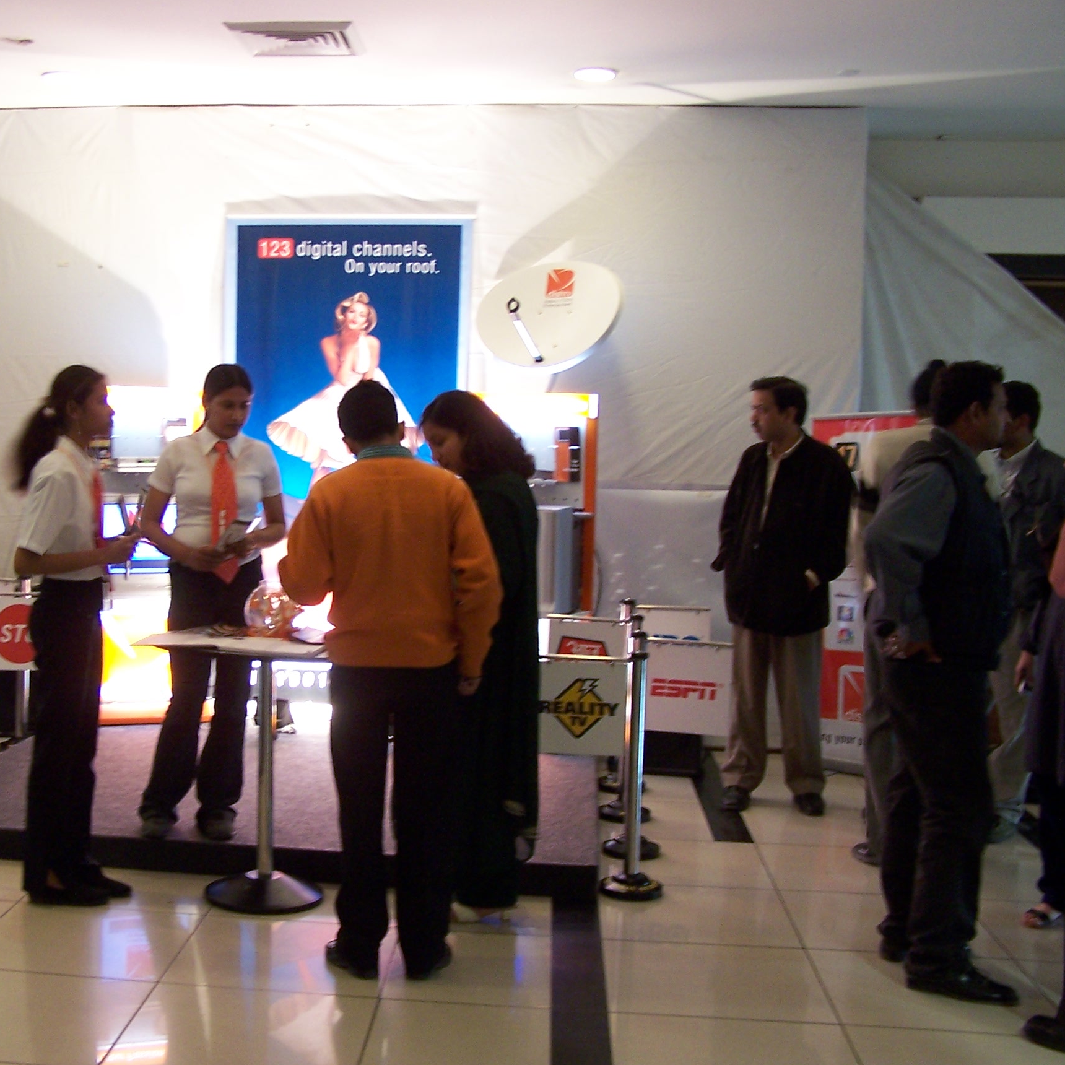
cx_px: 358
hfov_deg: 37.2
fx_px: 1566
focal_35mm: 45
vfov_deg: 37.6
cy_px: 531
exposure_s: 1/8
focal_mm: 6.3
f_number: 2.8
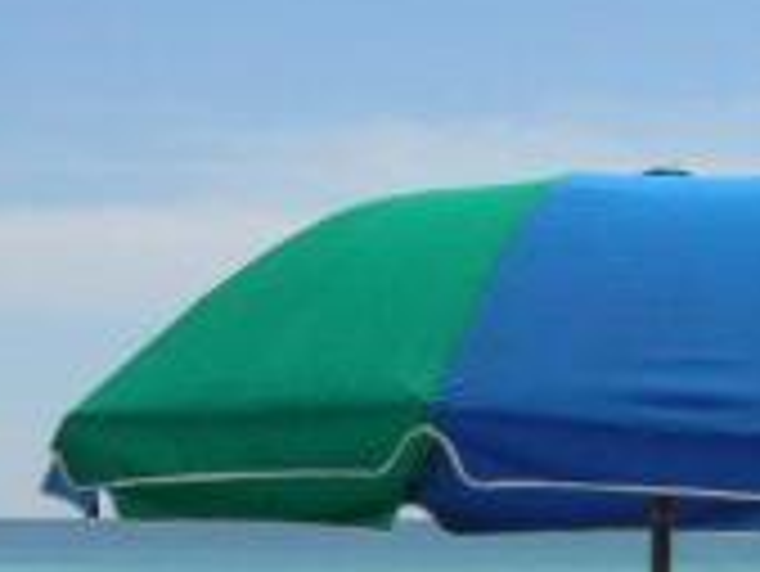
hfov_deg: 12.3
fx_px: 3493
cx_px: 787
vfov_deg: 9.3
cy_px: 473
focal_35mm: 159
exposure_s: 1/597
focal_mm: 8.7
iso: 100
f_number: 7.2
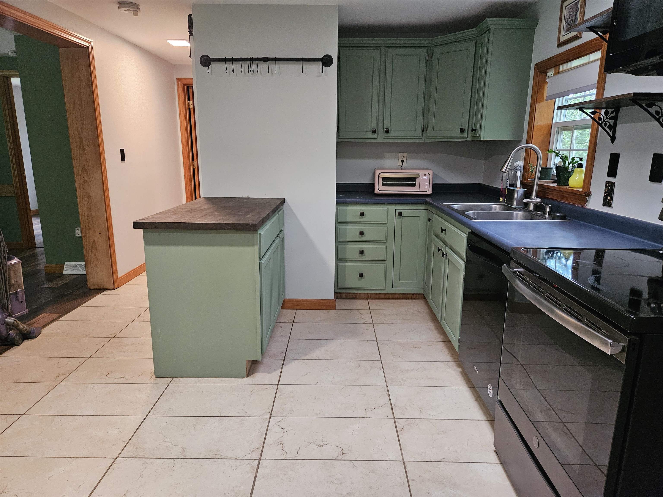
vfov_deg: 58.9
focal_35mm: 23
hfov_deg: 73.9
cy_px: 248
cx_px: 332
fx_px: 441
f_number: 1.8
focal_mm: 5.4
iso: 800
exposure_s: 1/120
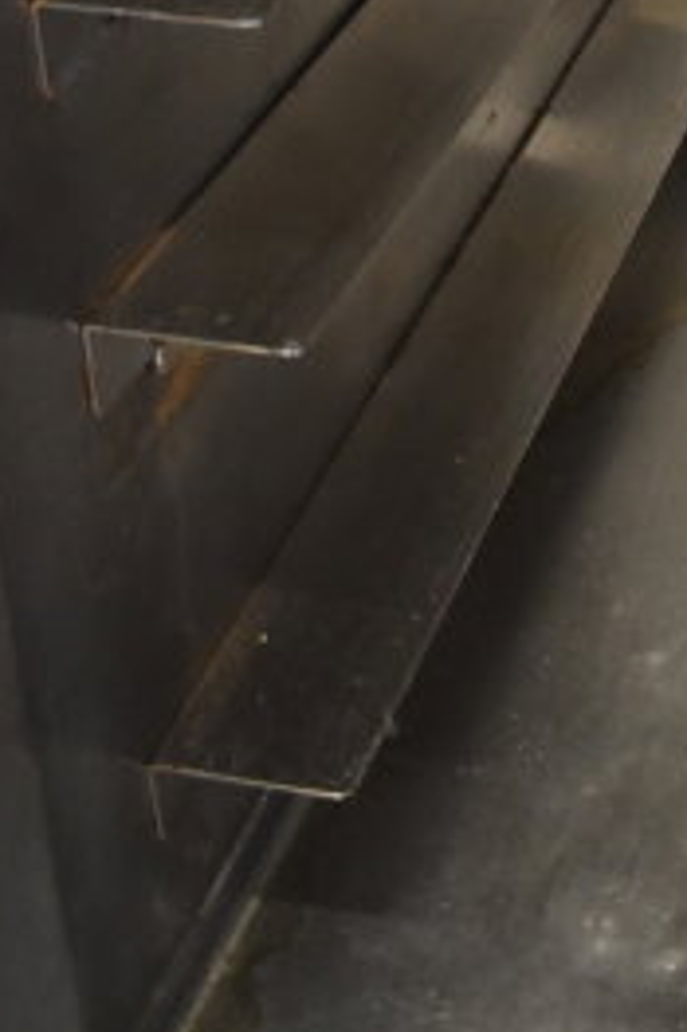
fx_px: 2694
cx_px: 1025
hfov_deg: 13.7
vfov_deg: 19.4
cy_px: -441
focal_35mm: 94
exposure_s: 1/30
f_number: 3.5
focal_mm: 18
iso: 1600
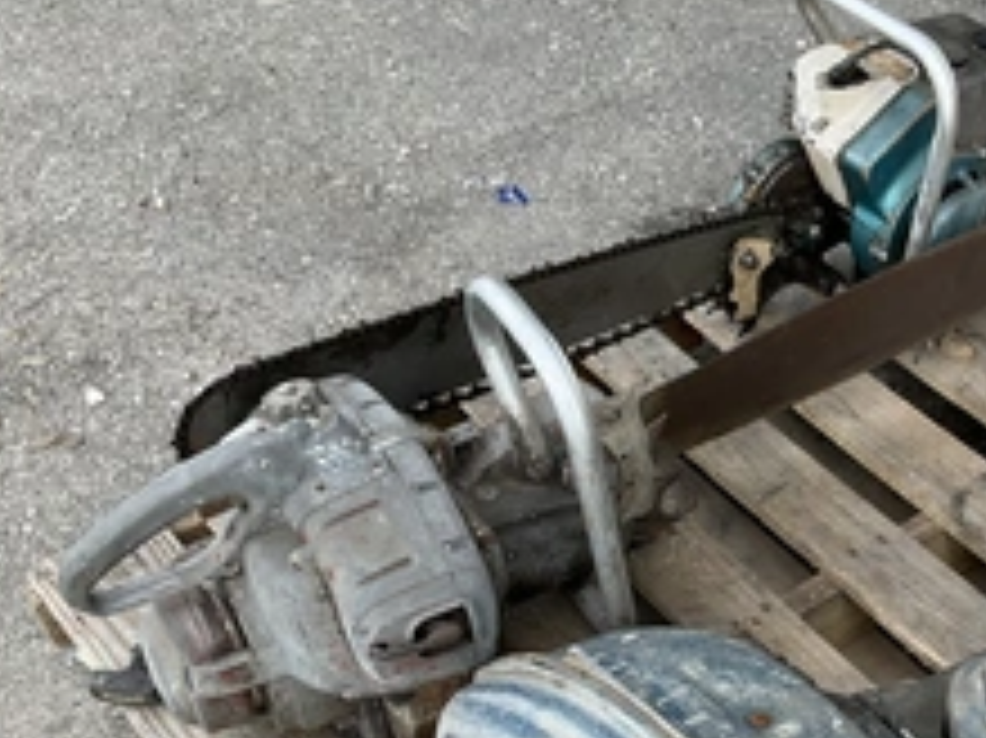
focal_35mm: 53
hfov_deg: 35.5
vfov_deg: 26.8
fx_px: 1509
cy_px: 626
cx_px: 725
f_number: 1.8
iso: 16
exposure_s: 1/138
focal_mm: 3
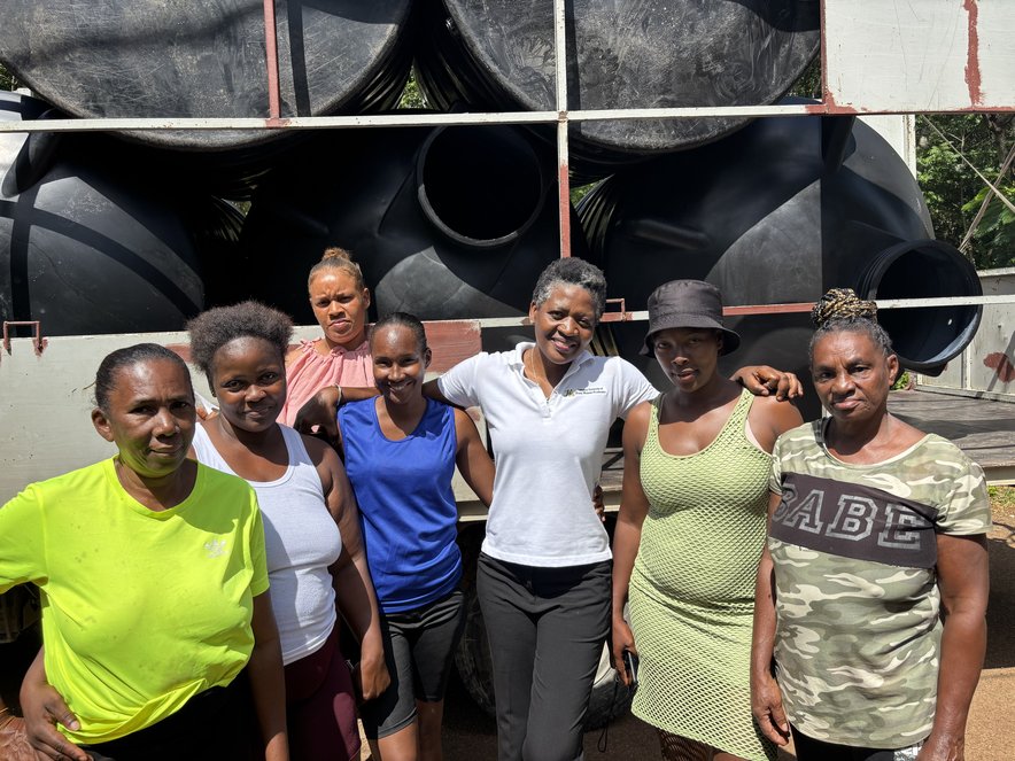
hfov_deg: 67.3
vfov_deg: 53.1
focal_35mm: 26
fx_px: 762
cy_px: 380
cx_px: 508
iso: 50
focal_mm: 5.96
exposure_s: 1/2024
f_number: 1.6
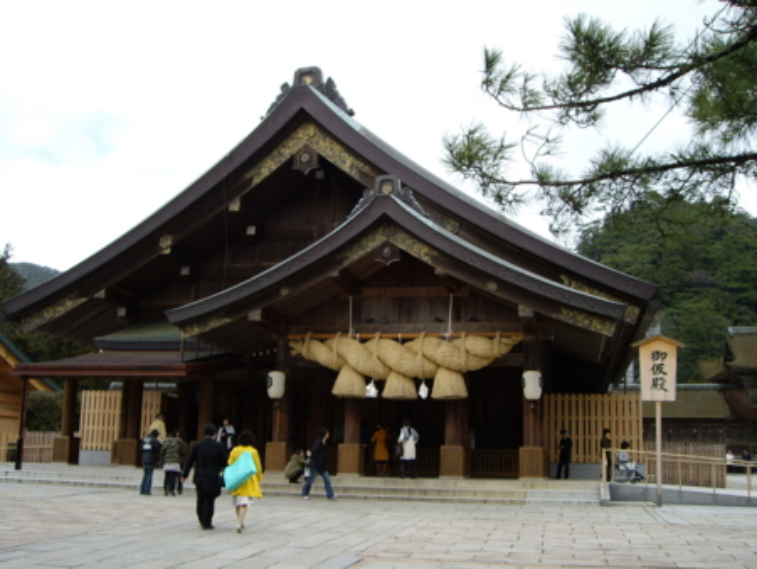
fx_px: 831
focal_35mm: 38
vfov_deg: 37.8
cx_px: 378
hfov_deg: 49.0
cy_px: 284
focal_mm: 6.2
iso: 50
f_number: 4.3
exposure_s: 1/160
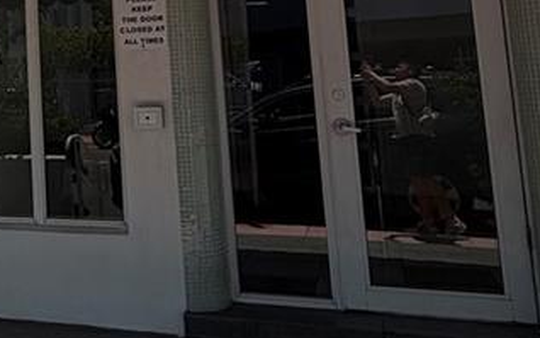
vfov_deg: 22.1
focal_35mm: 56
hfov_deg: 32.8
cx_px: -22
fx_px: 824
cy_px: -17
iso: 25
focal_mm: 2.22
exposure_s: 1/942
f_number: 2.2
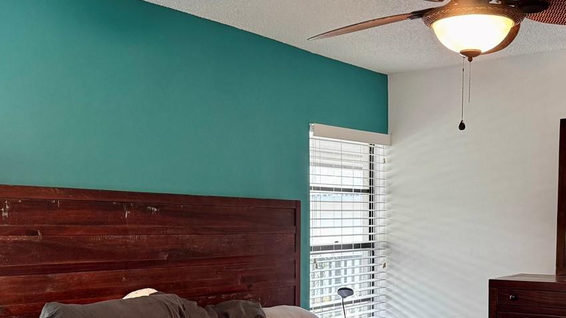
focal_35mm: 49
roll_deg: -0.7
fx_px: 735
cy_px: 273
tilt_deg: -5.1
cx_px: 319
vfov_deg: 23.9
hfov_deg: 42.0
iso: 200
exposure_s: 1/60
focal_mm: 6.76
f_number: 1.78
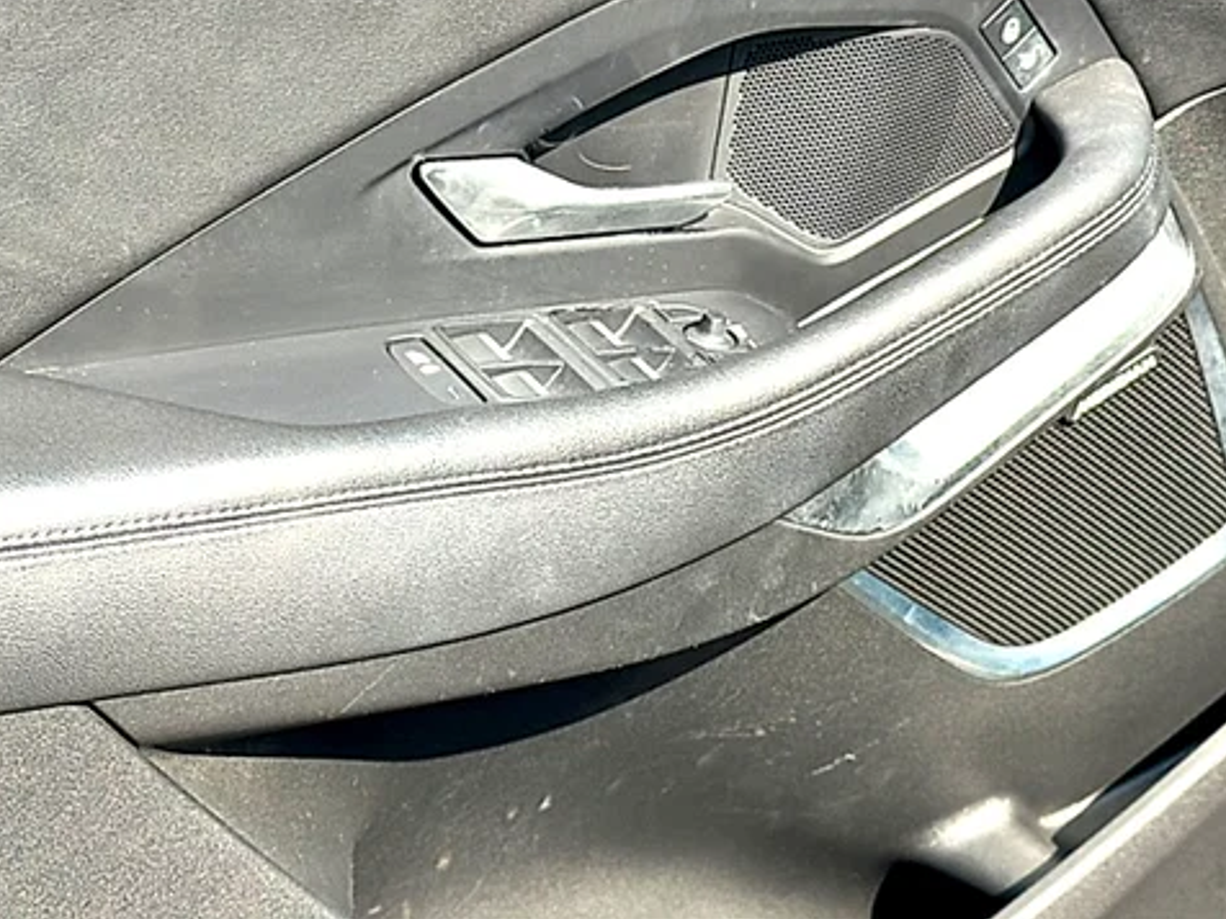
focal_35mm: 75
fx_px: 2656
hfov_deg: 26.0
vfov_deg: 19.5
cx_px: 523
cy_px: 246
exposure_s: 1/686
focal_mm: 6.86
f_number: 1.78
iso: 64
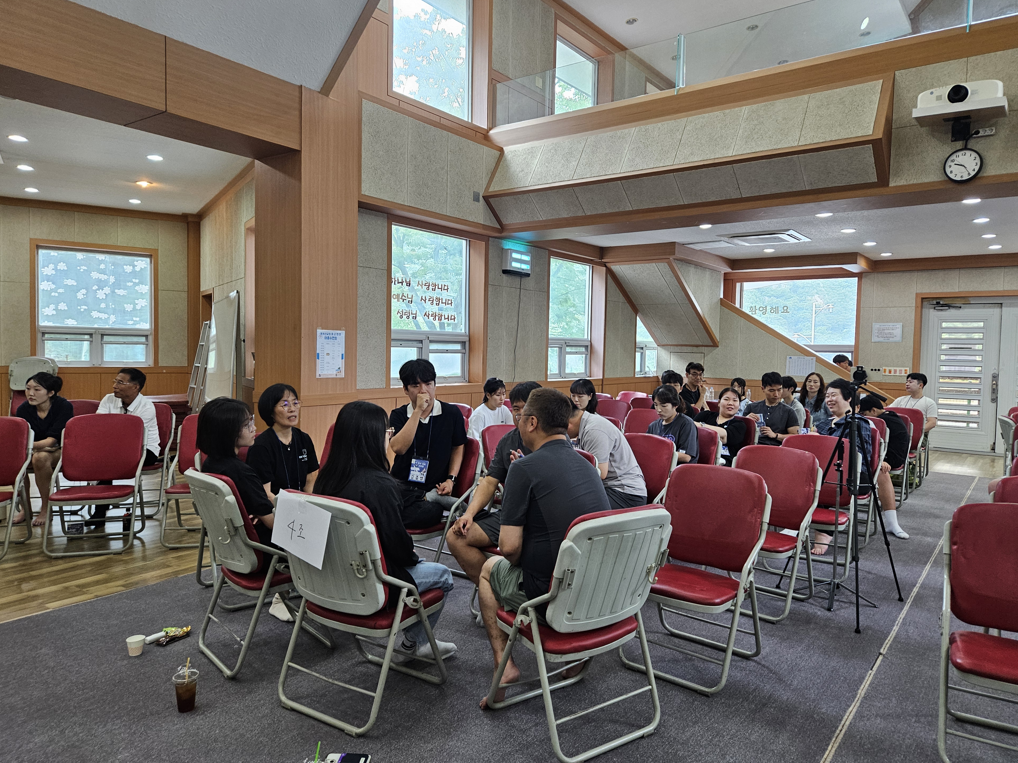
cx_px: 530
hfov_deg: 71.6
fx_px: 706
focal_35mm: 24
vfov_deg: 56.8
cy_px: 378
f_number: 1.8
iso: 250
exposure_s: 1/120
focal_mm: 5.4
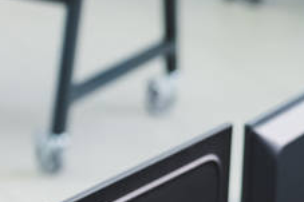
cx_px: 652
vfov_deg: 4.3
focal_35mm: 316
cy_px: 441
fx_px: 2666
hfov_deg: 6.3
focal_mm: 70
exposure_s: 1/200
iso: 500
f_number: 3.2
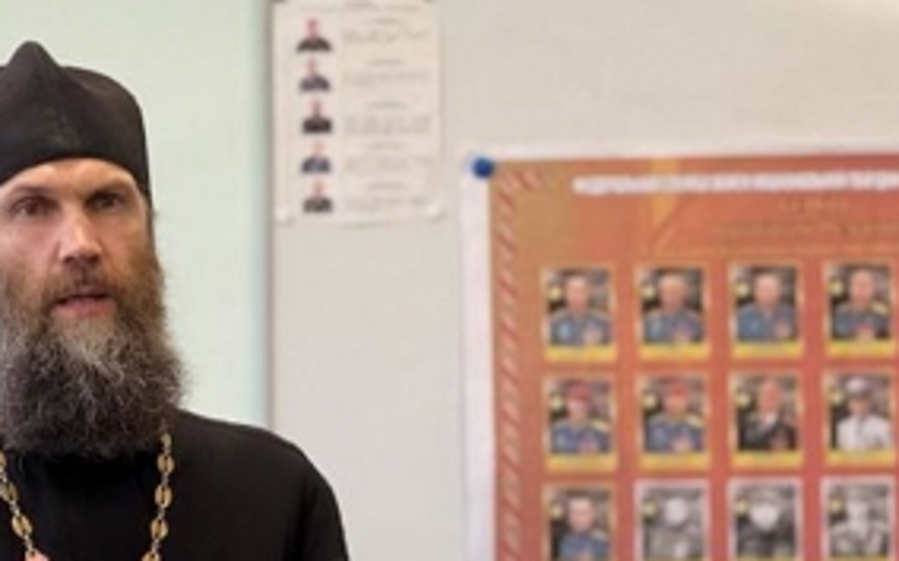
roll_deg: +0.4
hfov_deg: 7.0
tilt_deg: -1.3
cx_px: 283
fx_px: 7320
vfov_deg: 4.4
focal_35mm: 299
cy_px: 596
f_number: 2.8
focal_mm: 15.66
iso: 100
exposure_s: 1/100
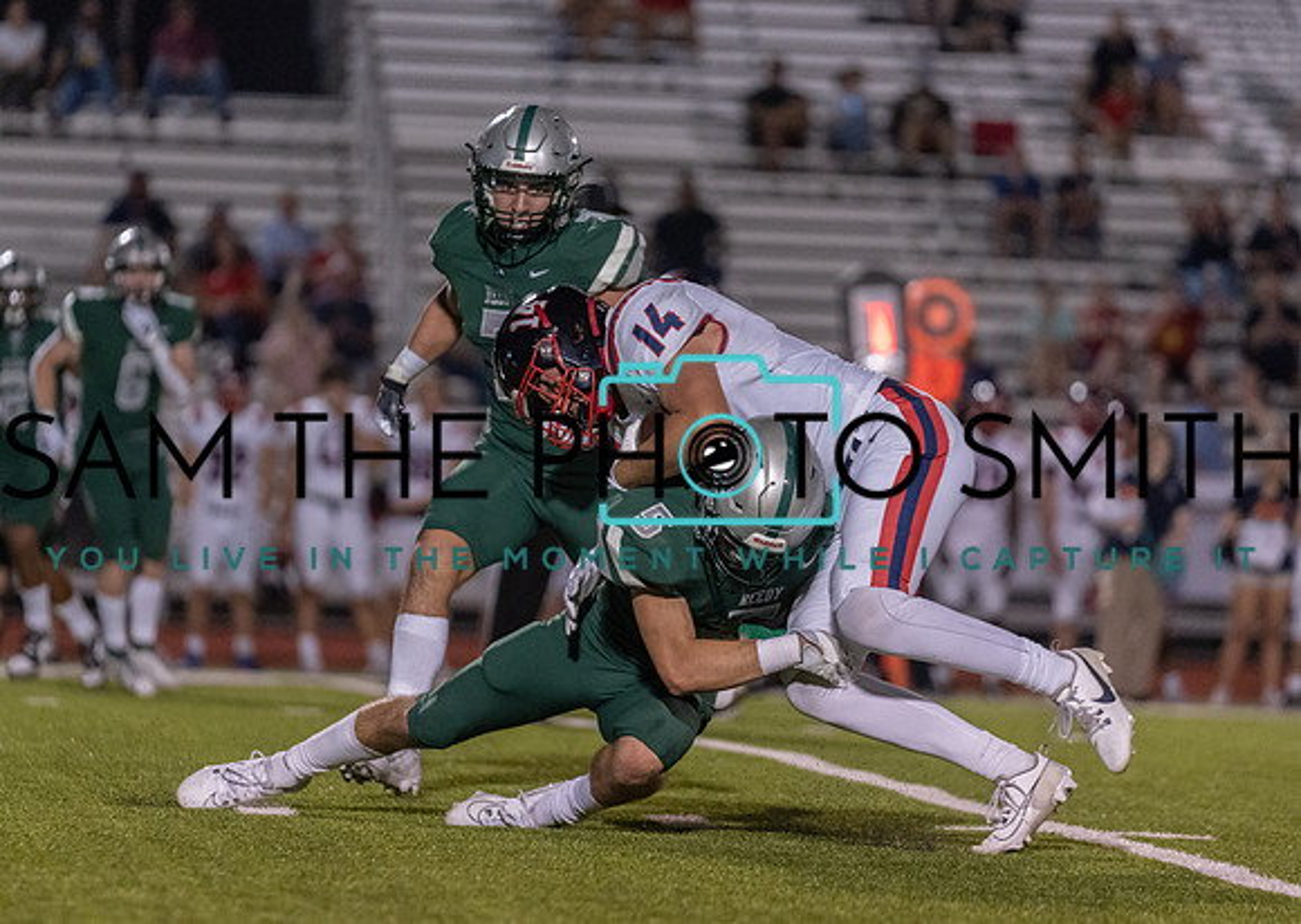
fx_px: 9520
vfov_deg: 5.6
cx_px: 576
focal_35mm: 258
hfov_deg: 7.8
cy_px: 448
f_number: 2.8
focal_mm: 200
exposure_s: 1/1250
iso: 5000
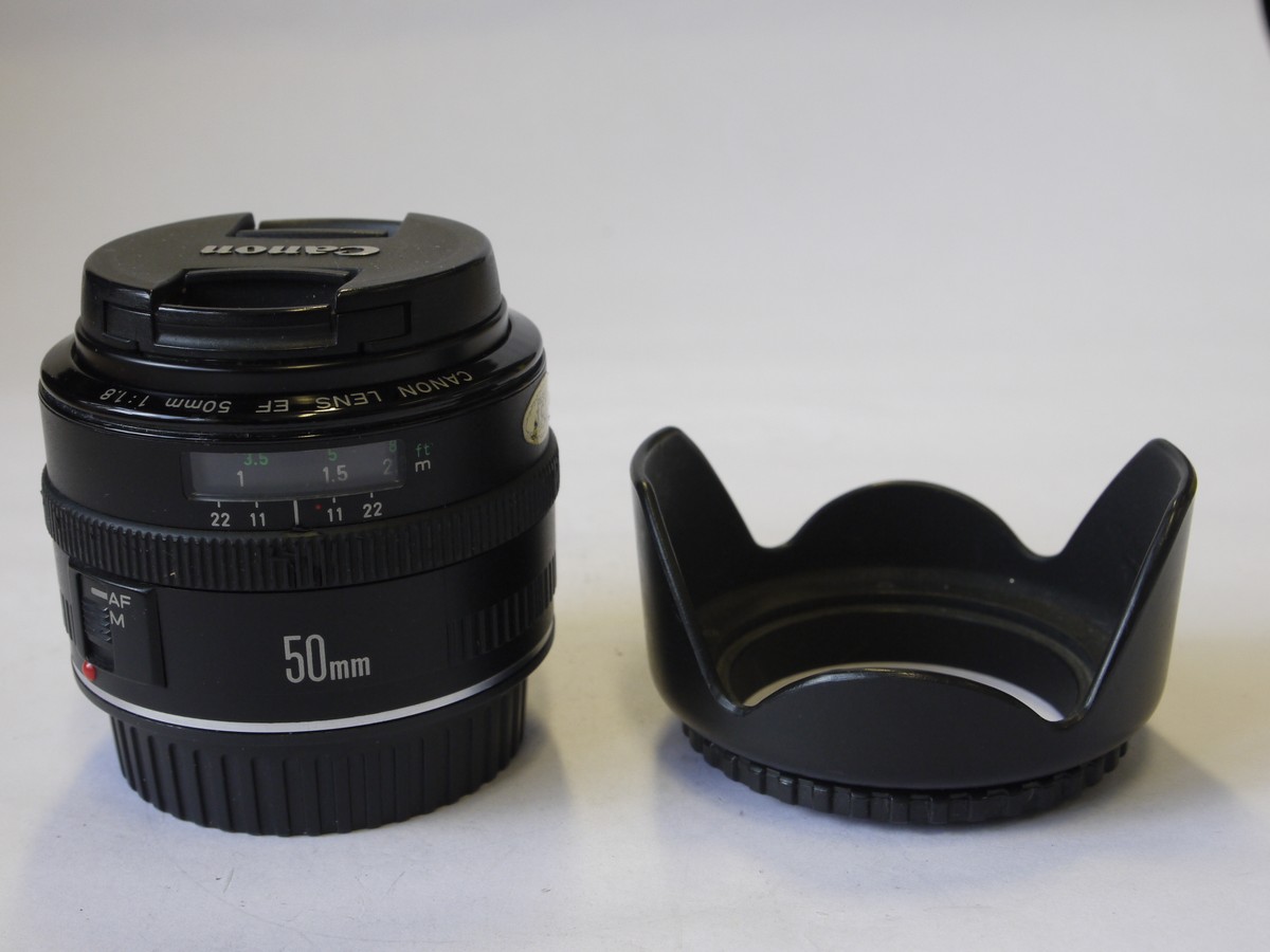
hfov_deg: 34.3
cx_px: 635
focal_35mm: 56
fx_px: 2055
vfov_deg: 26.1
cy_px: 476
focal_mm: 28
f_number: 9
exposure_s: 1/25
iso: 400
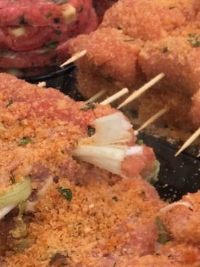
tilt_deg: -39.6
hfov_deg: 13.2
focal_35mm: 103
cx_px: 337
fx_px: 793
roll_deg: +1.0
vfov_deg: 19.0
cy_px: 191
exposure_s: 1/100
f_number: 2.2
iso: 40
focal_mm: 4.15
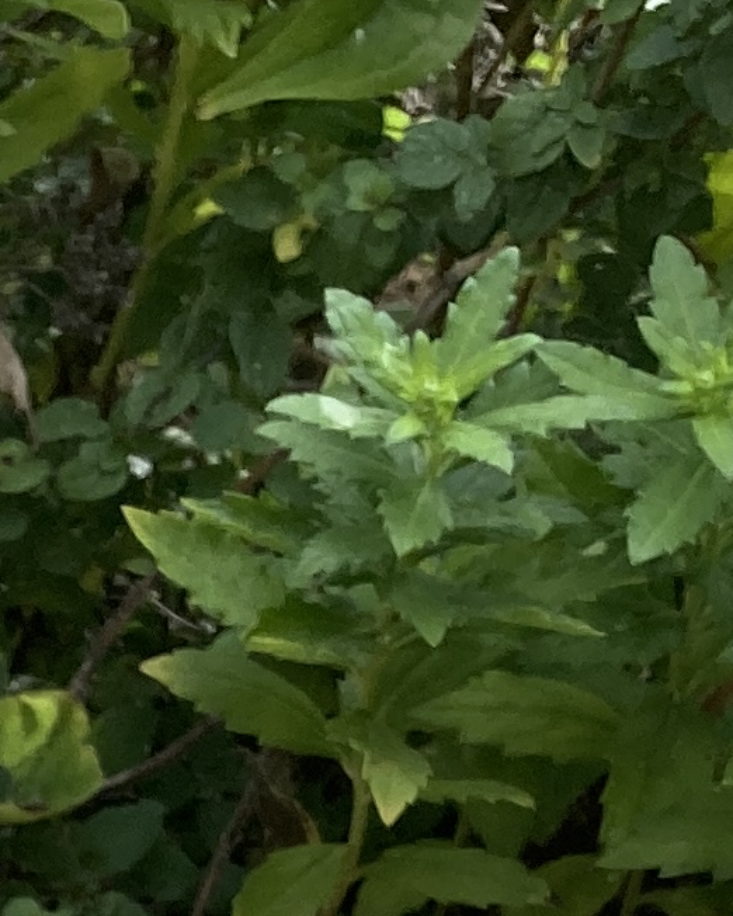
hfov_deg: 8.6
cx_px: -805
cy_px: 2005
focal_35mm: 169
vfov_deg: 10.3
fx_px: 4581
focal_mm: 3.99
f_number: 1.8
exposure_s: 1/666
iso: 20
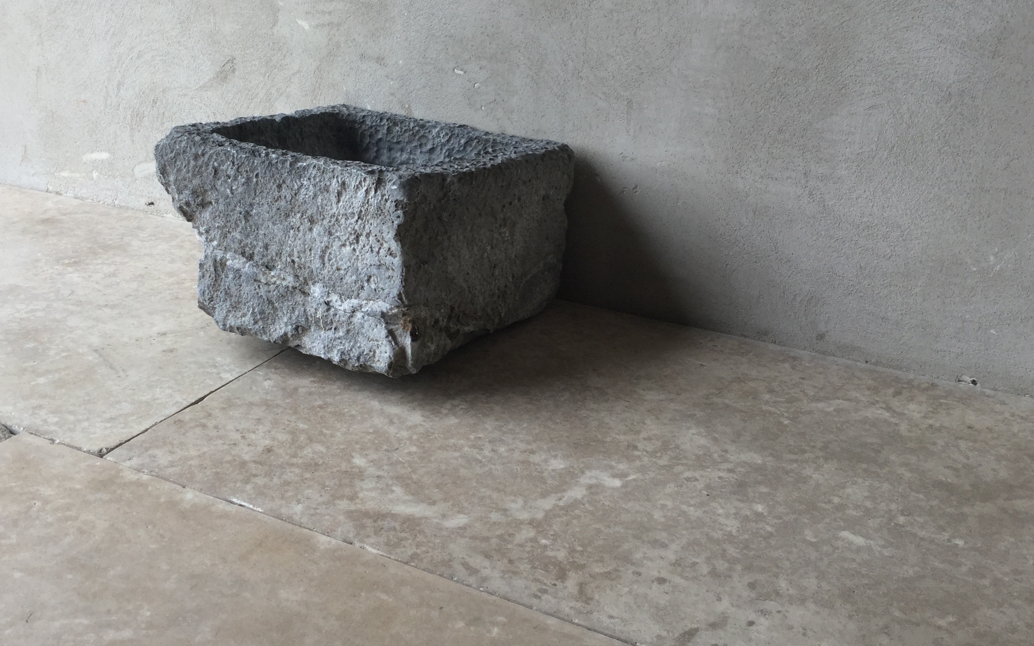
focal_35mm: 43
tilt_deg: -18.4
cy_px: 254
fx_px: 1212
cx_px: 364
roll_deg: +0.2
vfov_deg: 29.8
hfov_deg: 45.7
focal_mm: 3.3
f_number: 2.4
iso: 32
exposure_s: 1/120
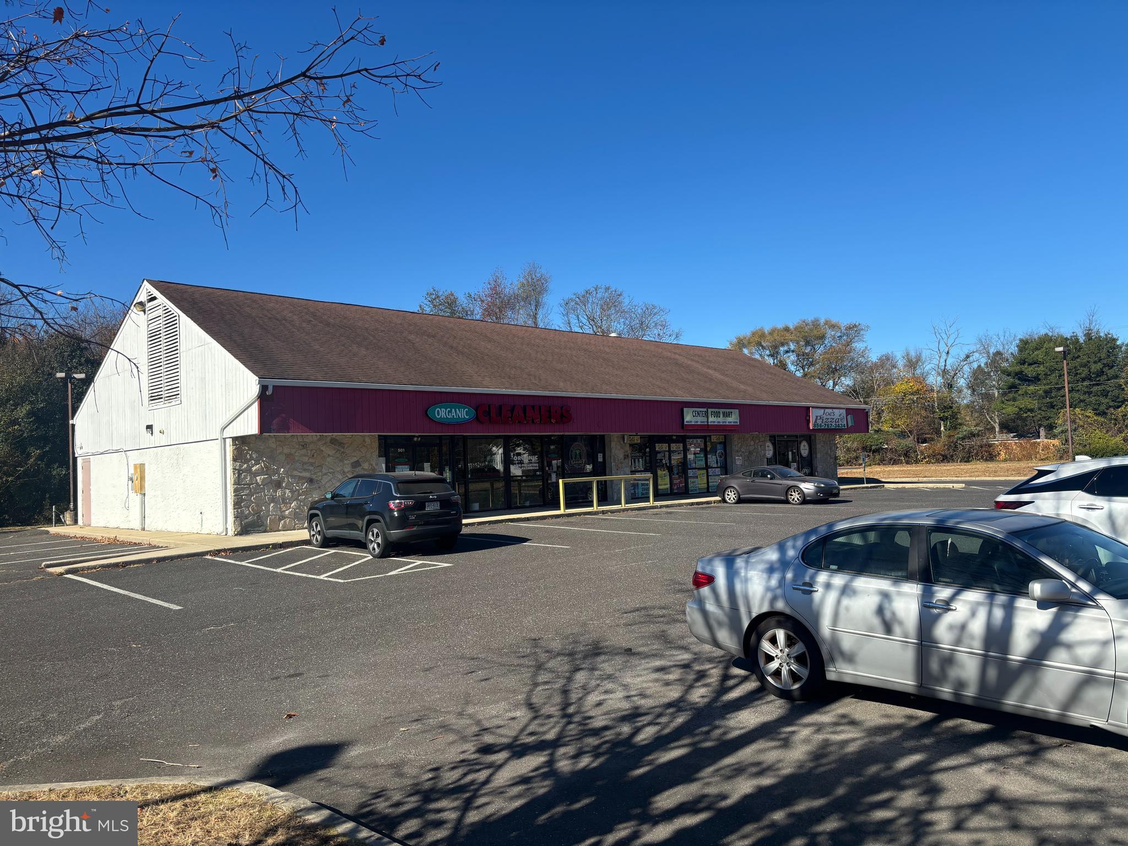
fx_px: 847
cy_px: 423
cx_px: 564
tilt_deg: +2.8
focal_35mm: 26
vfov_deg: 53.1
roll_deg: +1.7
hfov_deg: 67.3
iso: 50
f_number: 1.6
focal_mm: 5.96
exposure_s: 1/2778
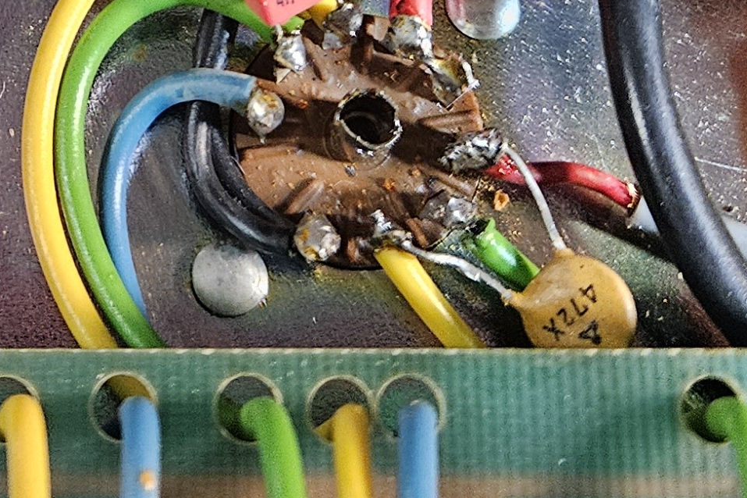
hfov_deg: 19.8
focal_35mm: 100
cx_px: -1
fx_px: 2075
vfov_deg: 12.6
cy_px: -365
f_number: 1.8
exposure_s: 1/120
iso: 800
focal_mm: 5.4
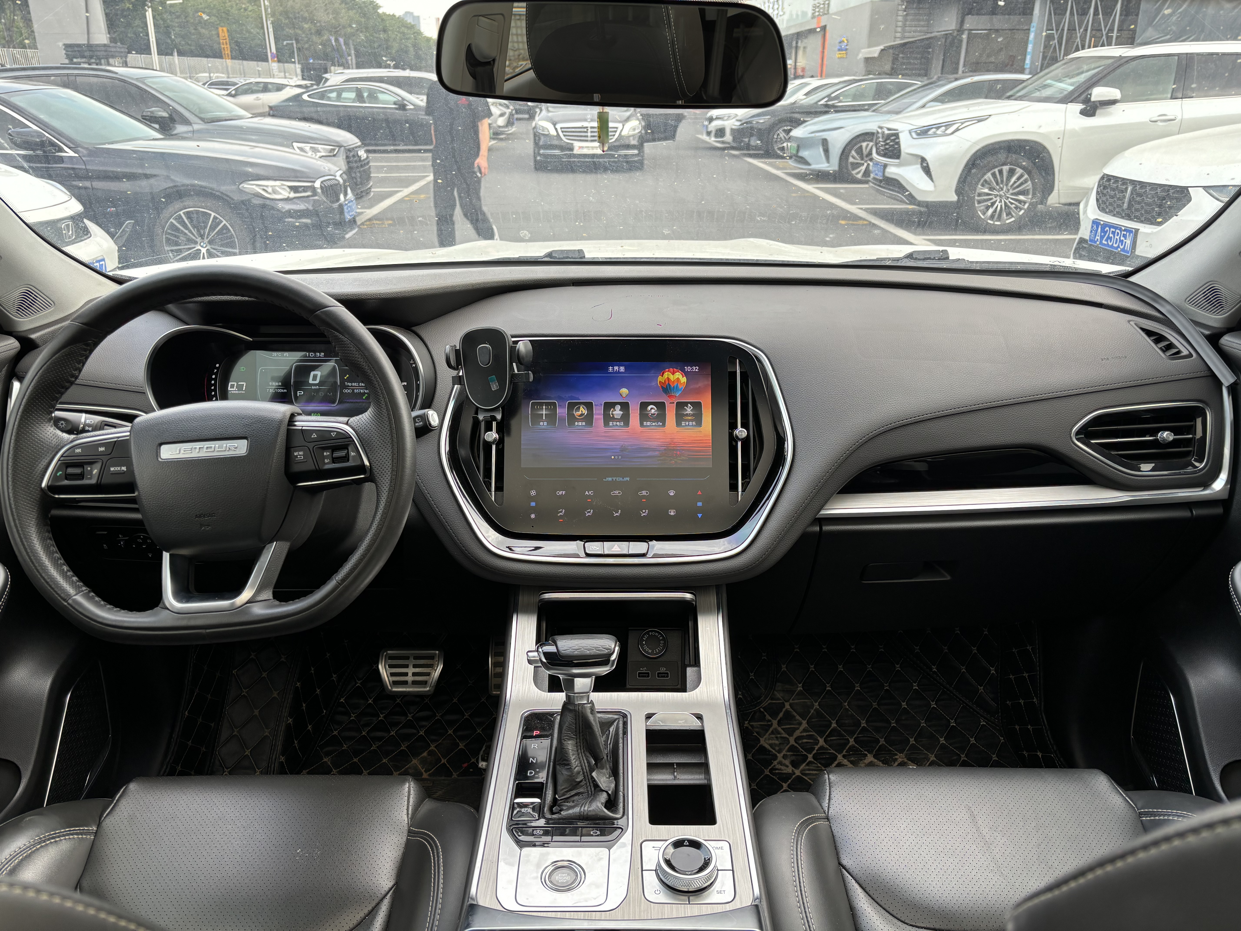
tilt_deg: -23.1
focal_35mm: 26
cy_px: 466
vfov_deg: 53.1
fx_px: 932
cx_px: 620
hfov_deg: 67.3
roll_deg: +0.1
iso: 64
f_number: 1.6
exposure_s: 1/121
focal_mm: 5.96
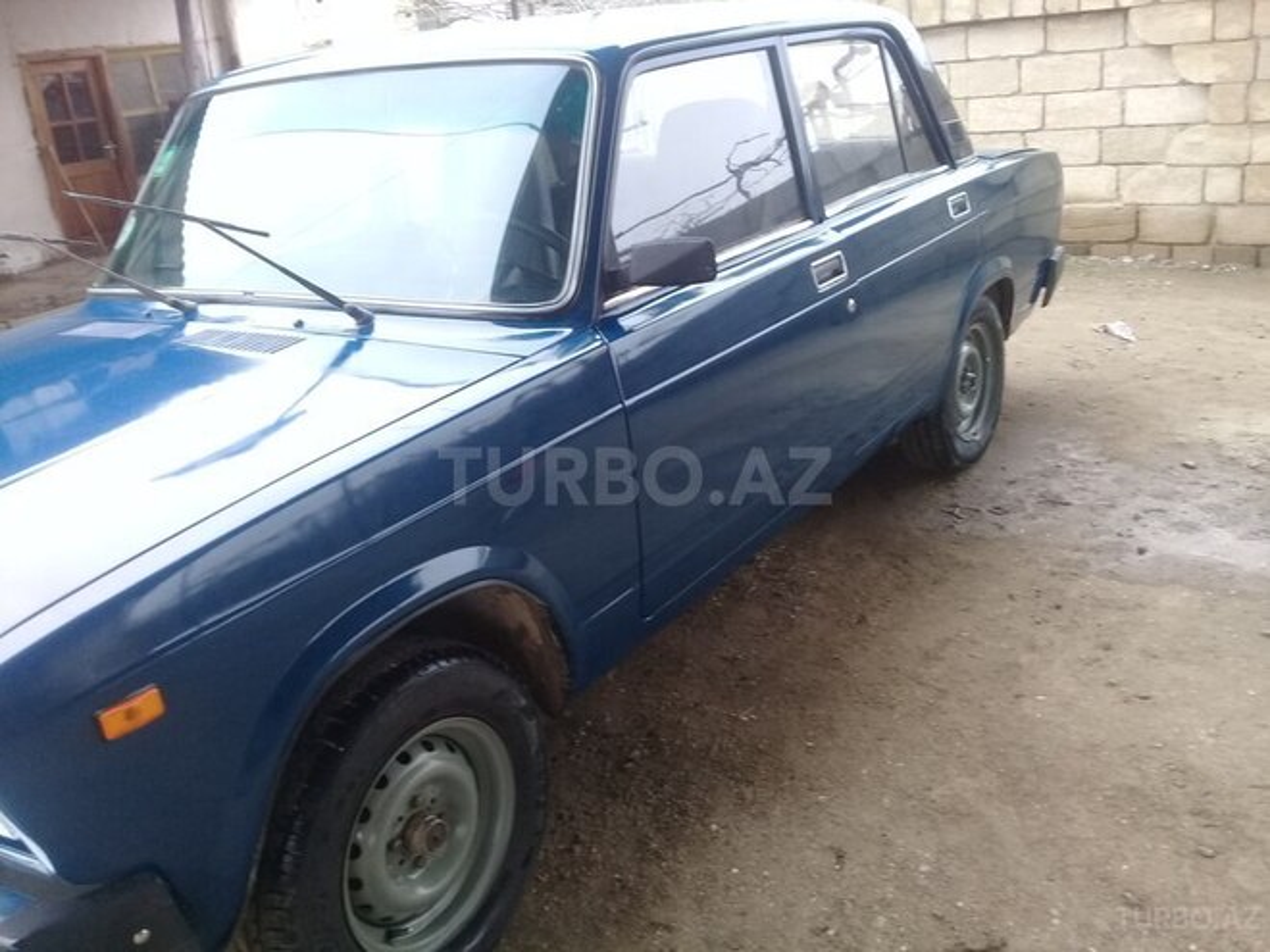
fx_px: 1137
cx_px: 635
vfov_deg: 45.4
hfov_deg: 58.4
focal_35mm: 31
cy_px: 476
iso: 64
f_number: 2.2
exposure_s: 1/50
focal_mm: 3.3
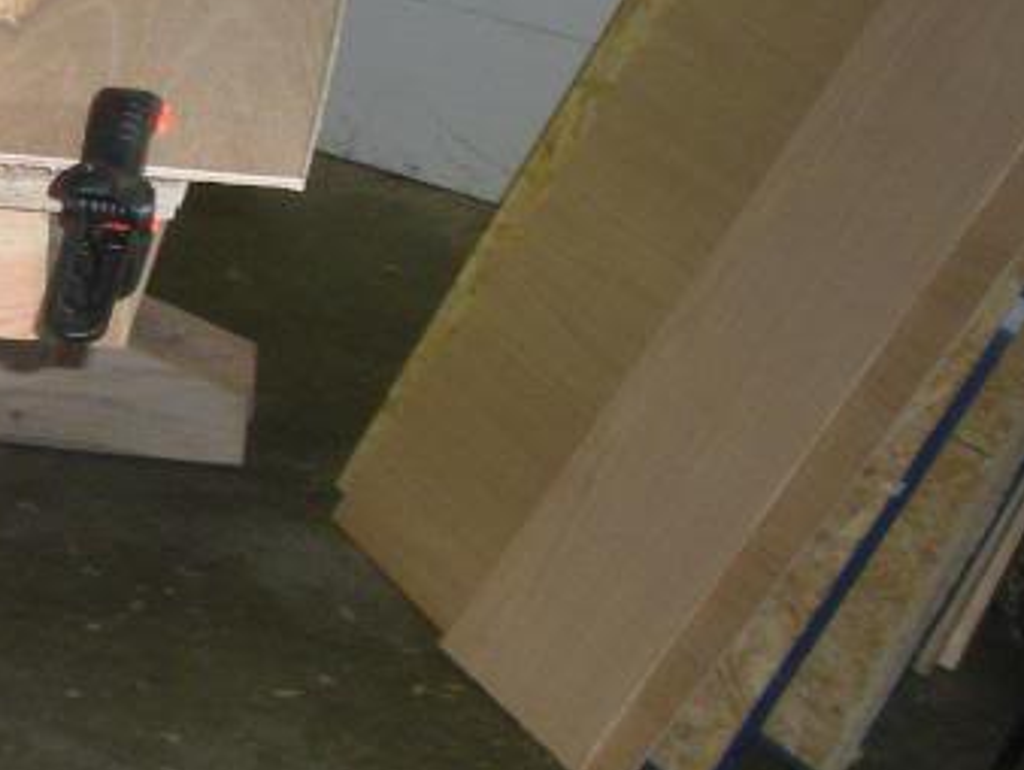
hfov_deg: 17.2
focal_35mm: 109
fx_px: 3227
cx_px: -227
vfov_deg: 13.6
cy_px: 261
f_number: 3.5
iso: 171
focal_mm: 6.3
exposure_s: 1/30
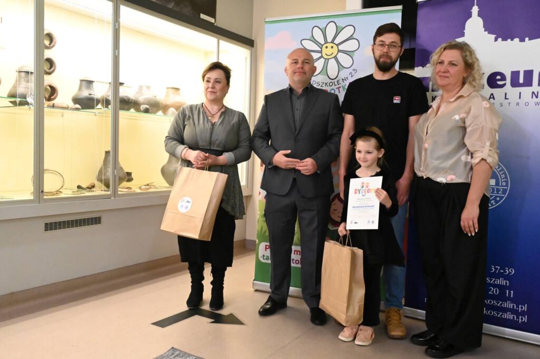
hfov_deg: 60.3
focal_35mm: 31
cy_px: 180
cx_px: 270
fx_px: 465
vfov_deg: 42.3
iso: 16000
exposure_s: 1/80
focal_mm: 31
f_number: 4.5
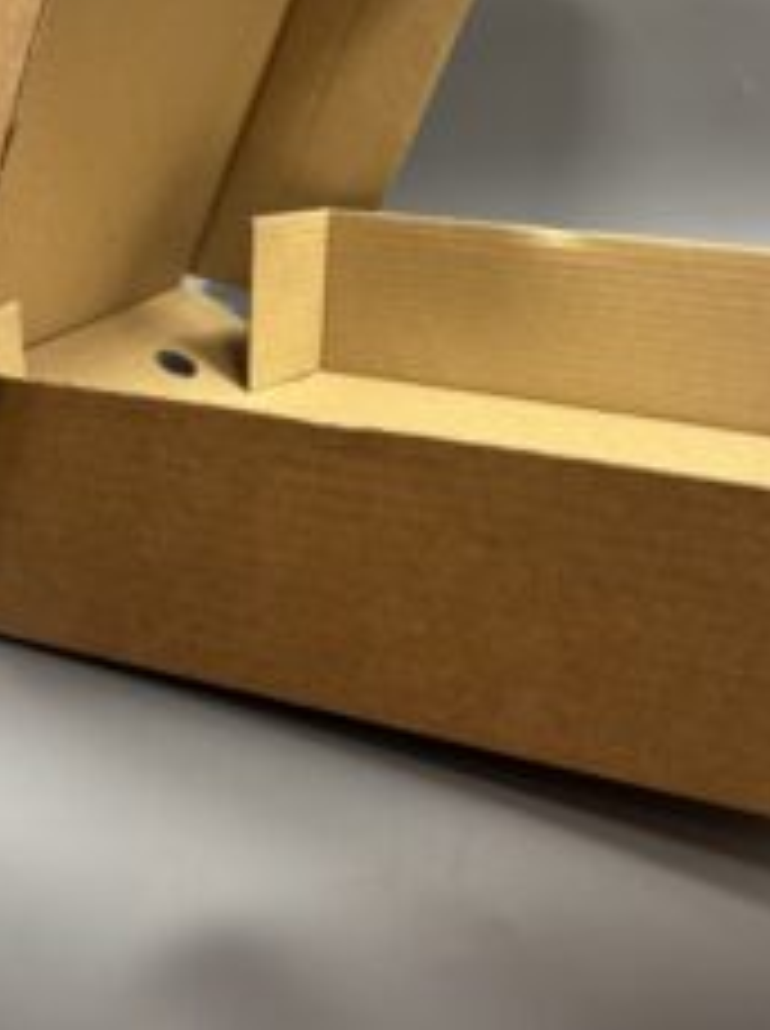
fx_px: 1249
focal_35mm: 42
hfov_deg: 34.3
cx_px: 374
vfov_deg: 43.3
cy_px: 243
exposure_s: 1/50
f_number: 1.78
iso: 250
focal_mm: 6.76
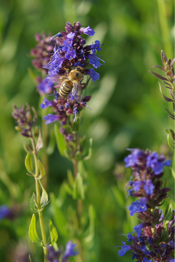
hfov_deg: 9.1
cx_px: 88
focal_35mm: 150
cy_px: 131
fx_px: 1094
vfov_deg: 13.7
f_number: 4
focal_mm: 100
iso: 100
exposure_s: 1/200
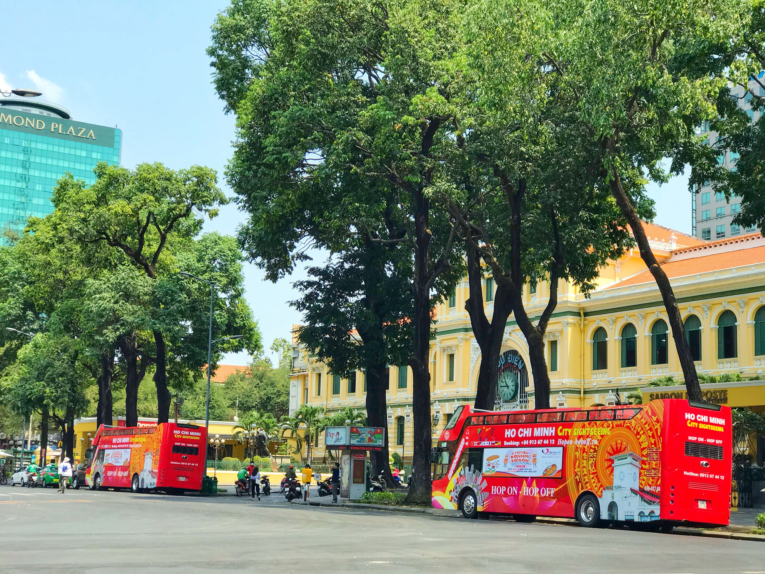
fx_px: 1260
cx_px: 382
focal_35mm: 57
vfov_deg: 25.7
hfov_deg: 33.8
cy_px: 287
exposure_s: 1/429
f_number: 2.8
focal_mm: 6.6
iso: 20
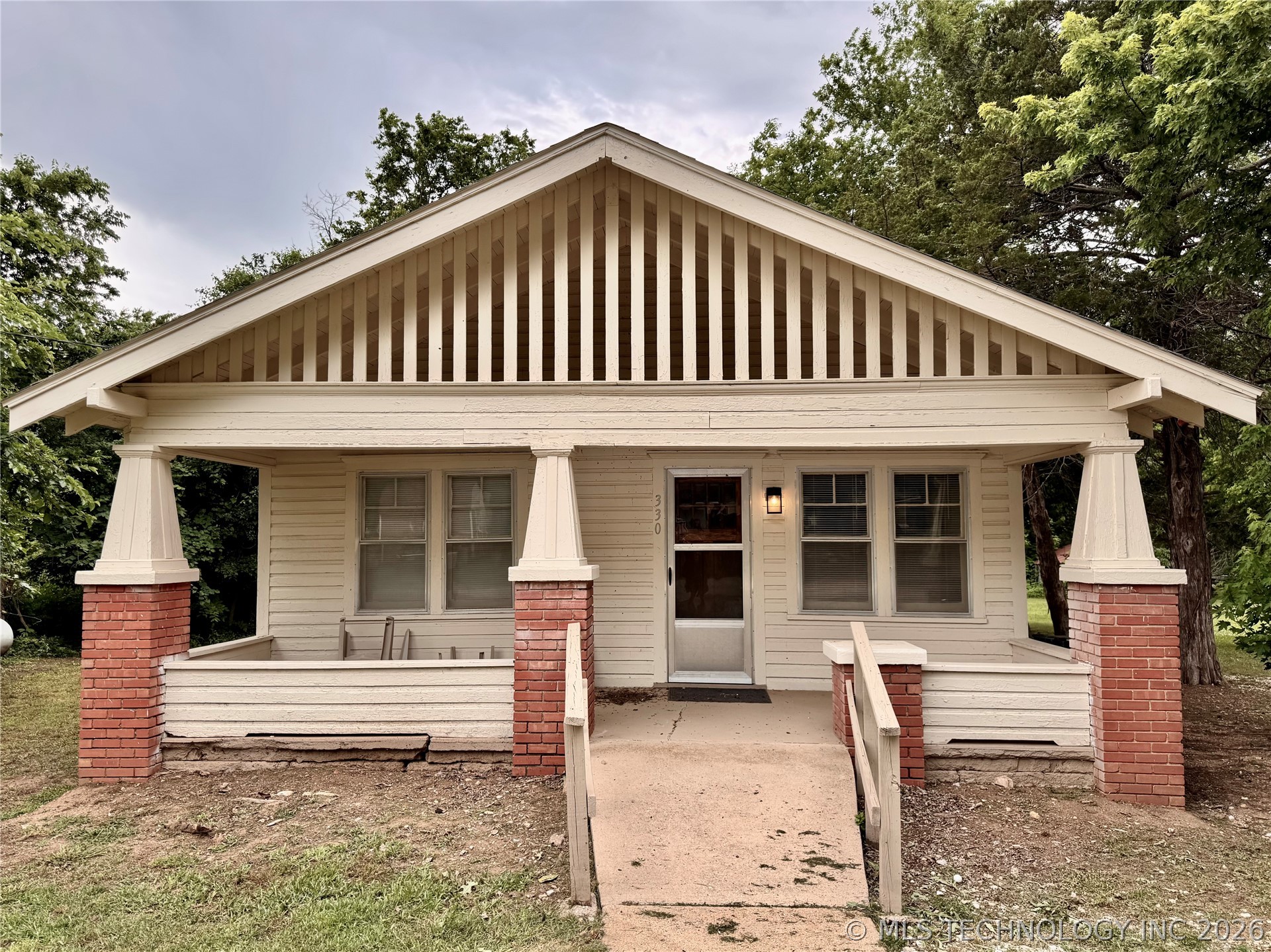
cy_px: 476
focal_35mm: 24
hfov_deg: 71.6
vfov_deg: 56.8
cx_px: 636
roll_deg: -0.5
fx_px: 881
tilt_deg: +3.2
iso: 80
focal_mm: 6.76
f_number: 1.78
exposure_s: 1/792
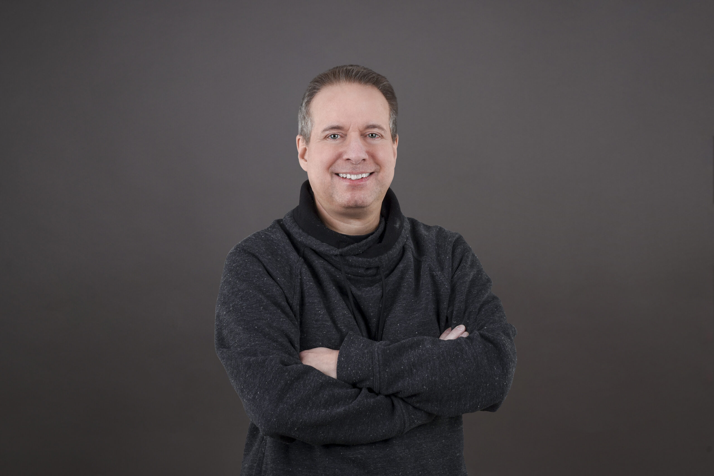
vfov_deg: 32.7
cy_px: 238
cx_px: 357
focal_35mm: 41
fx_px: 813
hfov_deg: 47.4
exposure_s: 1/160
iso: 100
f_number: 8
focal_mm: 41
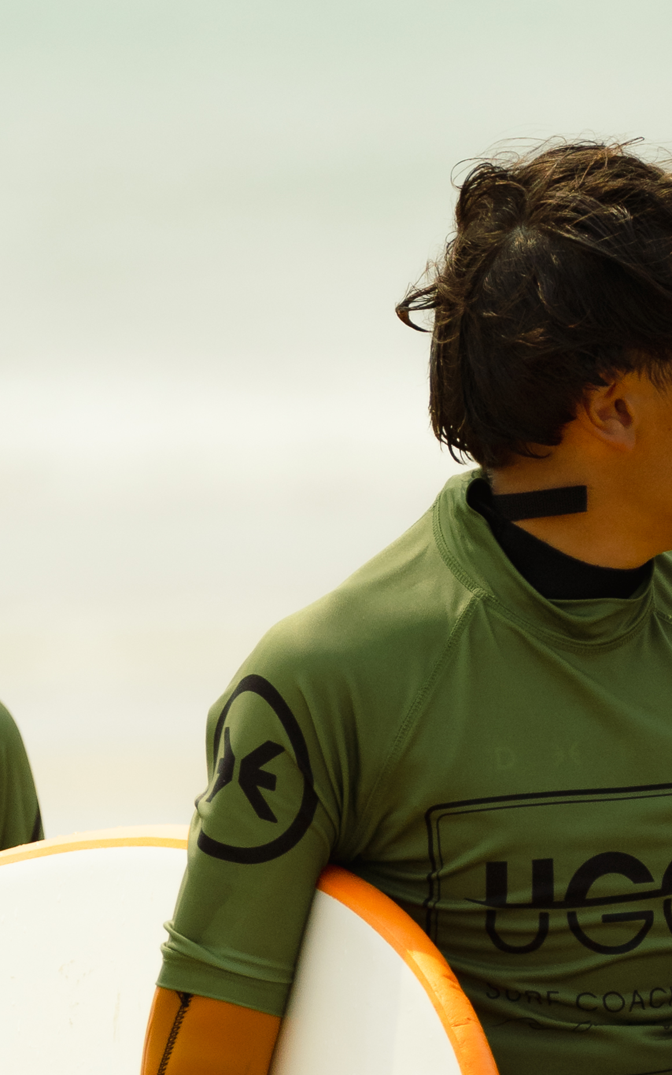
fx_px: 55993
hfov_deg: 0.7
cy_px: 1467
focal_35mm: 1911
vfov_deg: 1.1
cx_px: 44
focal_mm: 500
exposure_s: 1/2000
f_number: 6.3
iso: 320
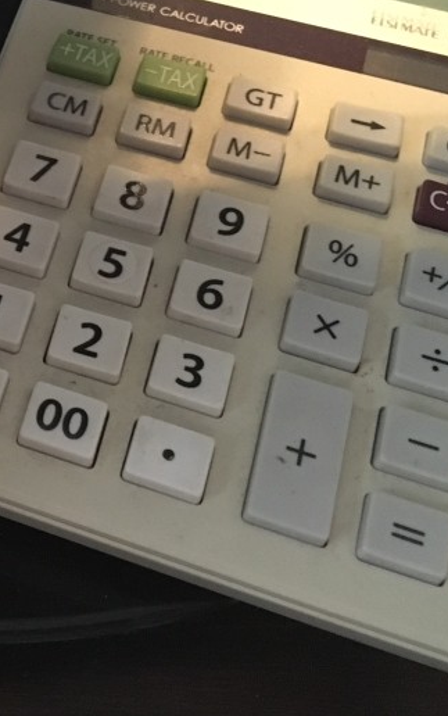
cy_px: 196
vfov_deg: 32.9
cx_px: -114
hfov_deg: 19.8
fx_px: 1190
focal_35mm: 61
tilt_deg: -46.1
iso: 320
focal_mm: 4.15
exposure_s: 1/15
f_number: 2.2
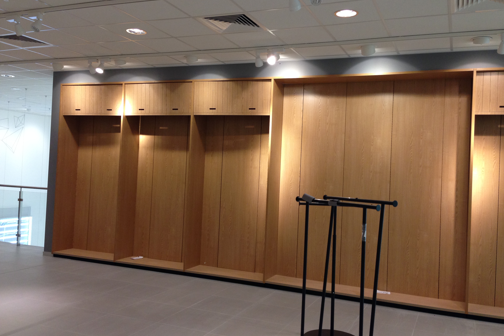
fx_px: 490
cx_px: 257
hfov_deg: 54.4
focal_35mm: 35
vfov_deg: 37.8
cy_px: 159
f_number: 2.4
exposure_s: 1/120
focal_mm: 4.12
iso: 100
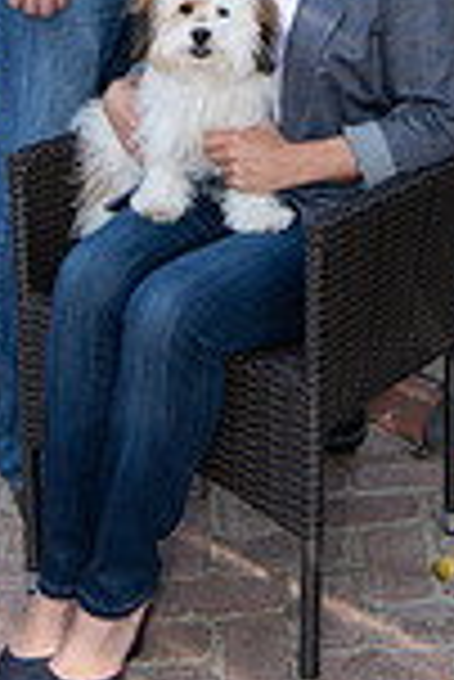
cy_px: -275
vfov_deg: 17.9
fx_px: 1963
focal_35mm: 104
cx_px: 396
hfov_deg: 13.1
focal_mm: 35
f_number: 8
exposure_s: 1/160
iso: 250
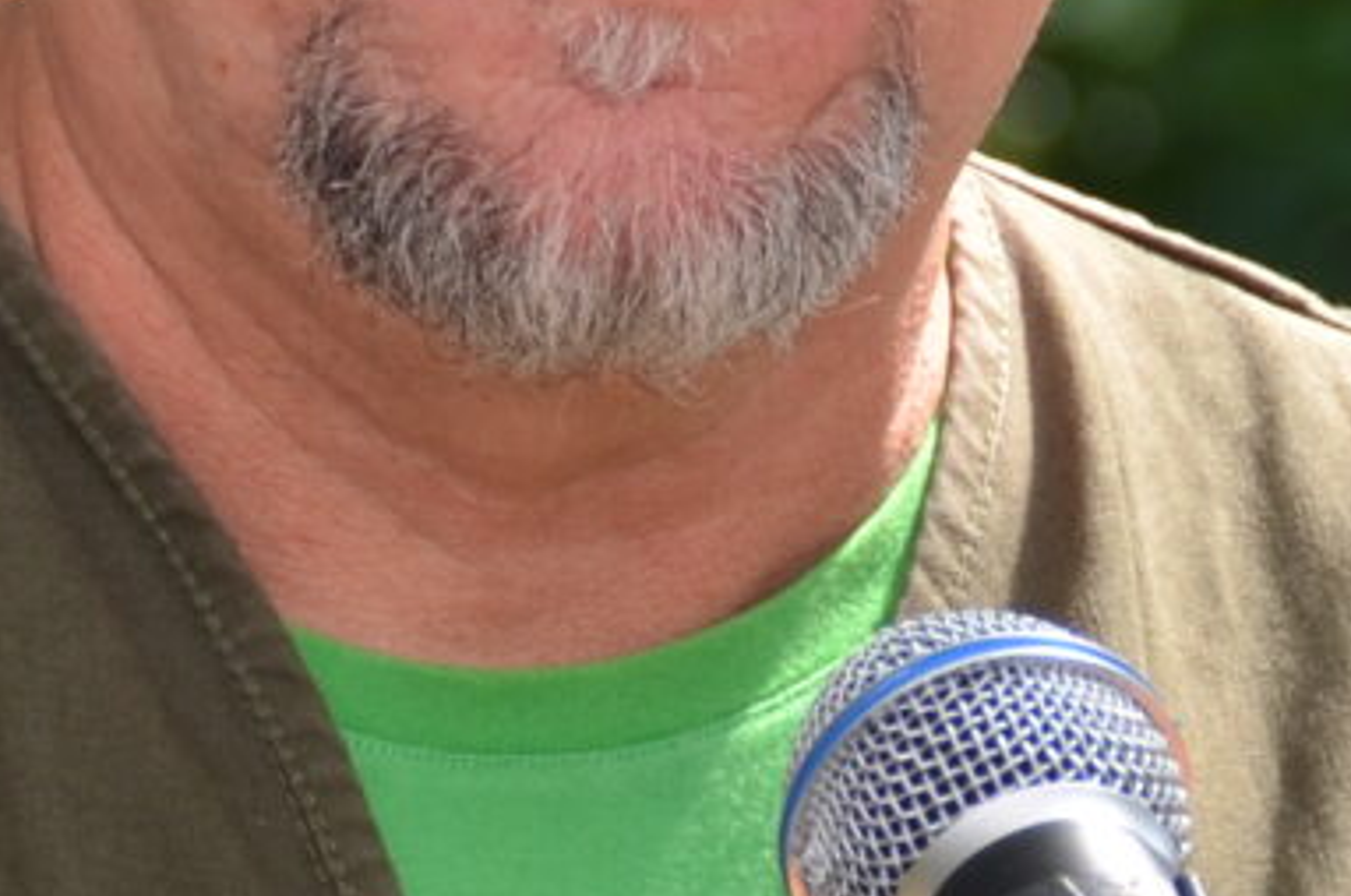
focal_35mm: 902
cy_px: 1249
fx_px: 33793
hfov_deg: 2.3
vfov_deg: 1.5
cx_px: 646
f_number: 5.3
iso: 125
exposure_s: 1/250
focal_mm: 90
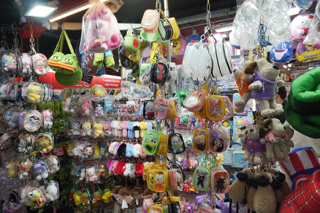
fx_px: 213
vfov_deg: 53.1
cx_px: 160
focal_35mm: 24
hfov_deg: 73.7
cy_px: 106
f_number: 11
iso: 800
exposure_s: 1/100
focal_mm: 24
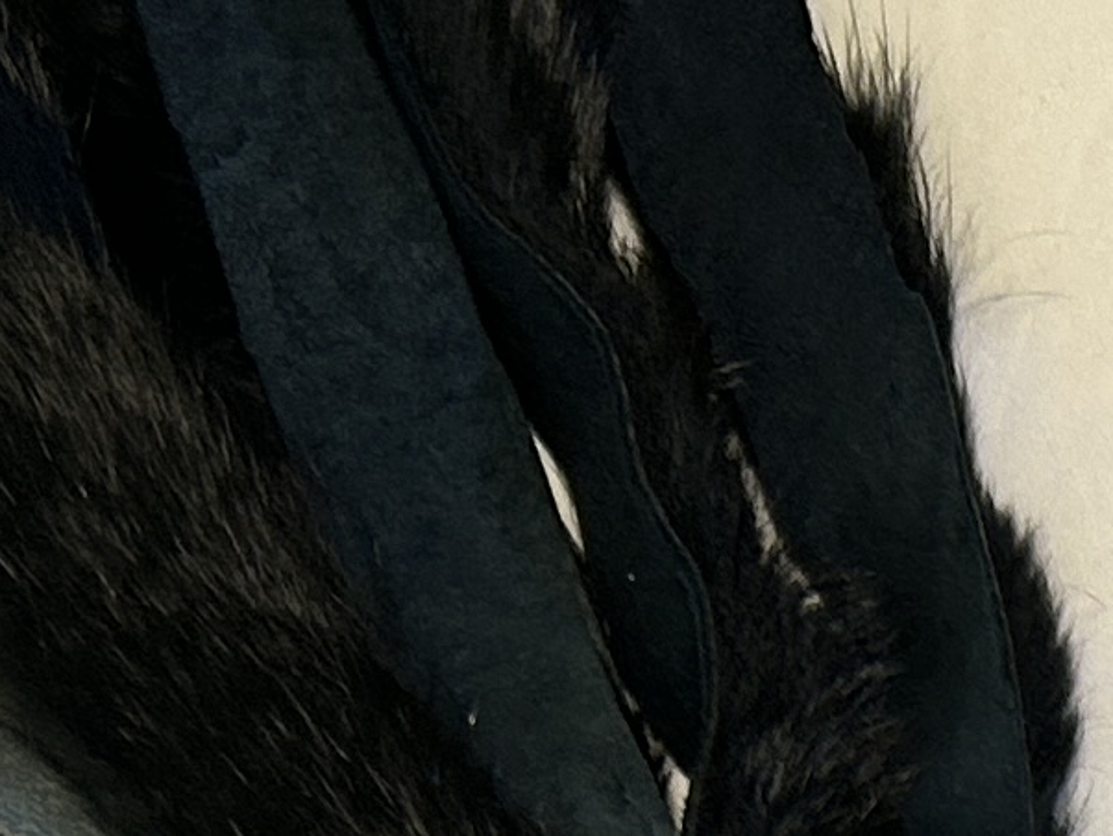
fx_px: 5597
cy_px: 2051
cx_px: 2163
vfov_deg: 7.9
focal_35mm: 174
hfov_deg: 10.5
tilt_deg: -86.0
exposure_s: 1/60
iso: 64
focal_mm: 5.7
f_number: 1.5
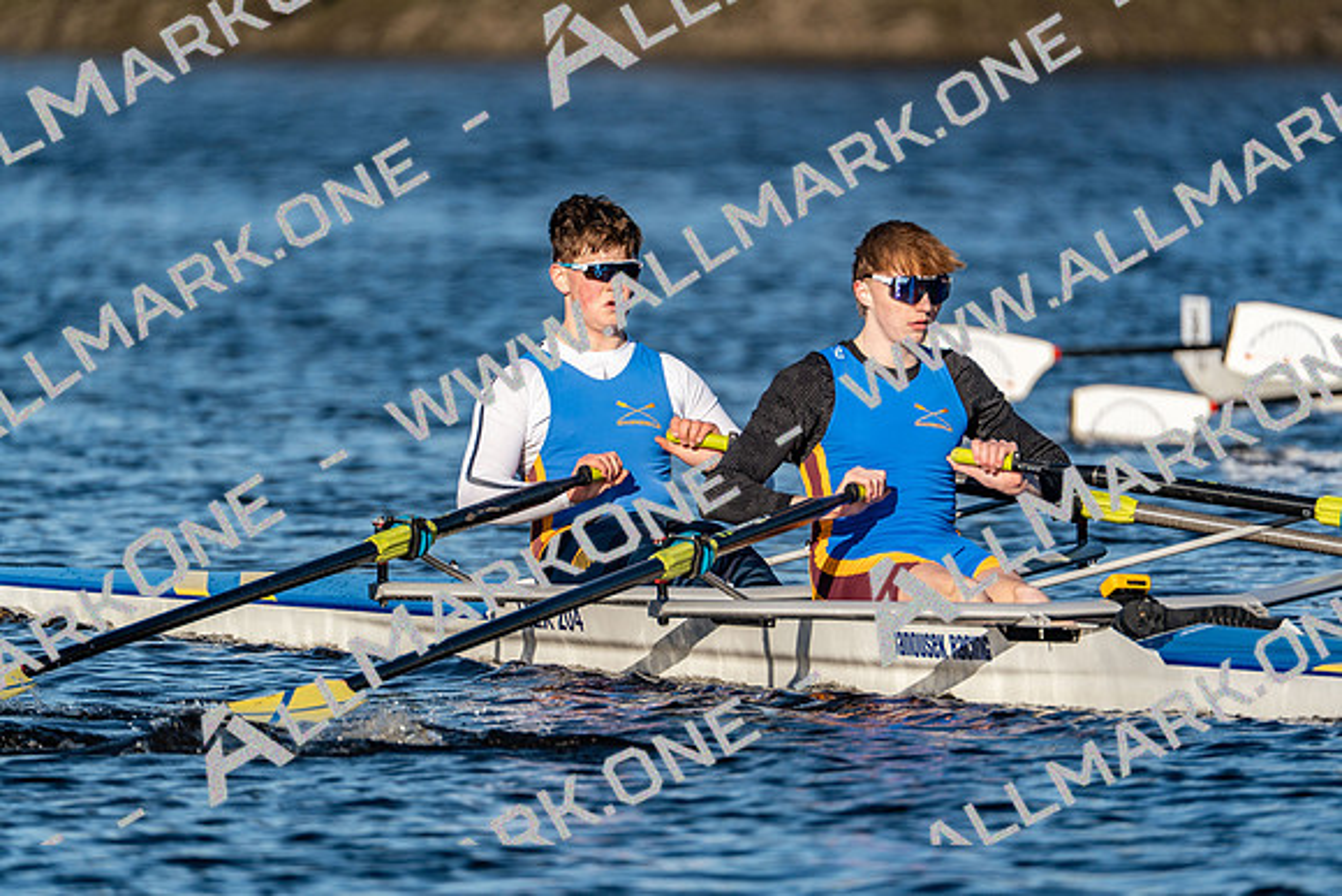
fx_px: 22371
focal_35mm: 600
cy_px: 448
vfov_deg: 2.3
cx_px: 671
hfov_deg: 3.4
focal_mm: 600
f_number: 6.3
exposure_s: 1/2000
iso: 320
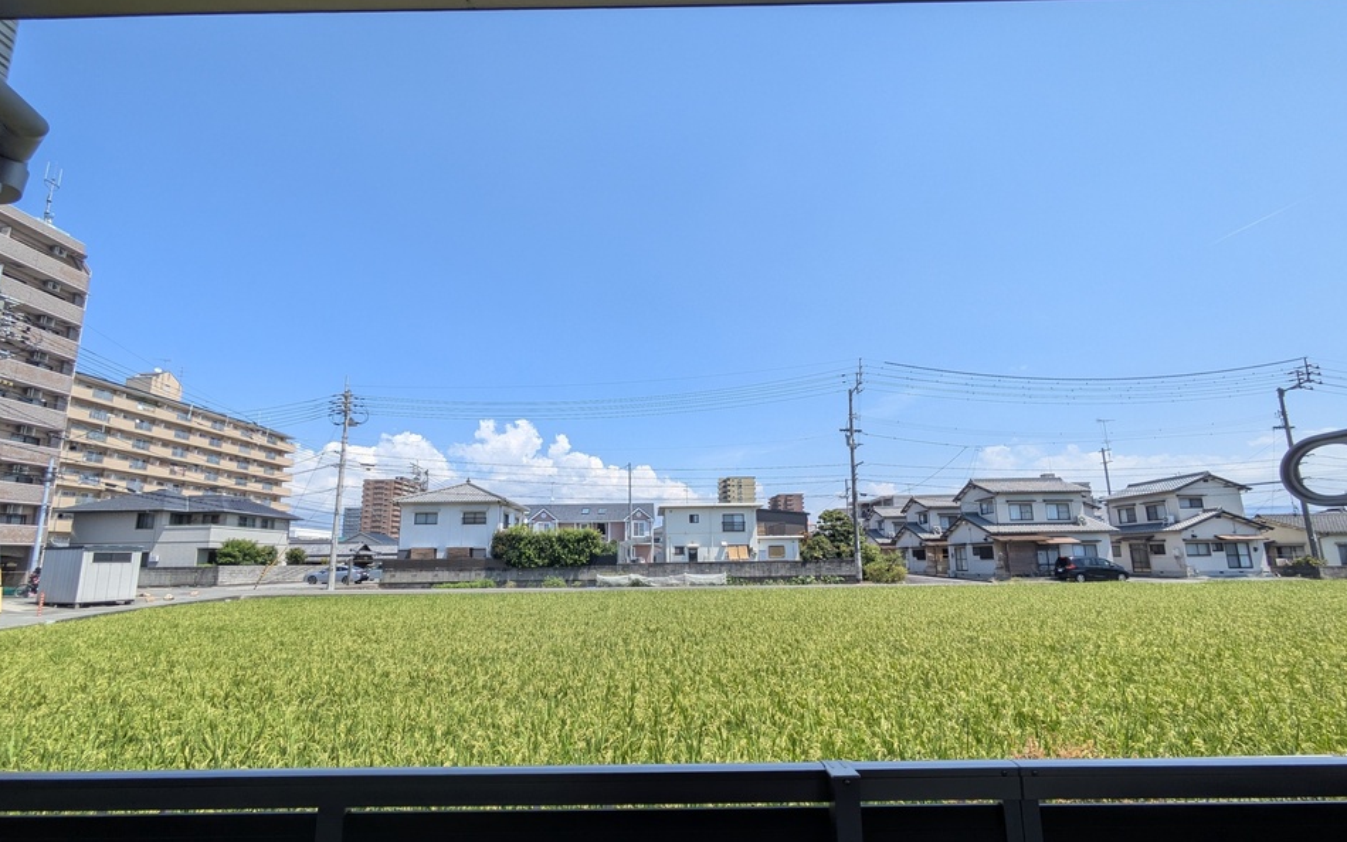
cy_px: 475
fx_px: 551
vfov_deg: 74.5
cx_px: 671
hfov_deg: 101.5
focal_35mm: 15
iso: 50
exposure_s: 1/1577
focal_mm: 1.83
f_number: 2.2
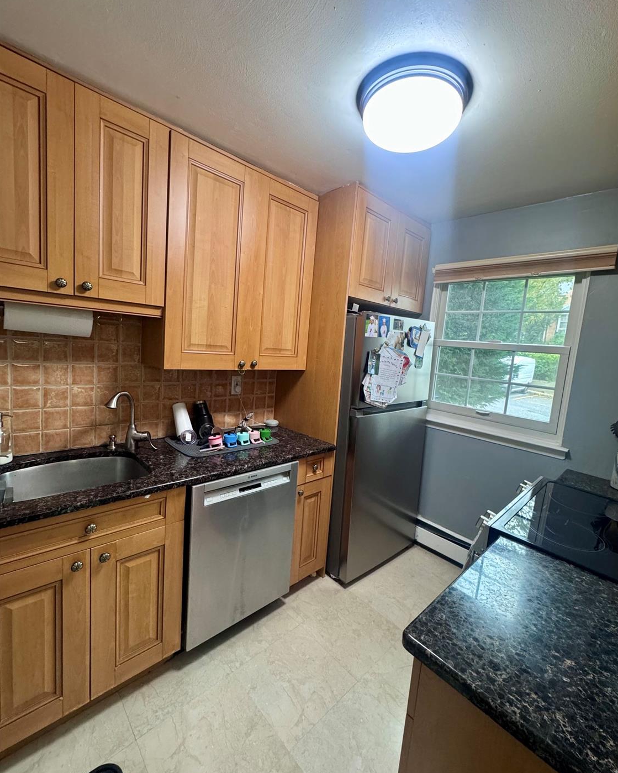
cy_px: 382
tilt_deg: -5.9
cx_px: 316
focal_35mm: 15
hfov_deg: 84.0
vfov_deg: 96.8
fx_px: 343
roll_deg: -4.9
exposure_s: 1/60
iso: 320
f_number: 2.2
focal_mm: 2.22
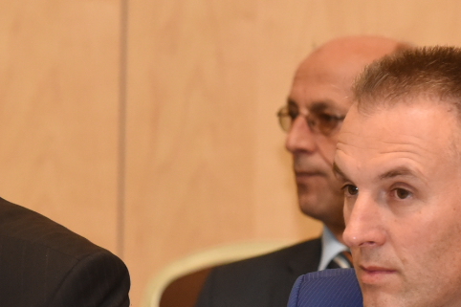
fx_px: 5811
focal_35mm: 454
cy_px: 296
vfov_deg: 3.0
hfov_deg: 4.5
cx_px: -143
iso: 3200
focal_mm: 135
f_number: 5.6
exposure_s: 1/80
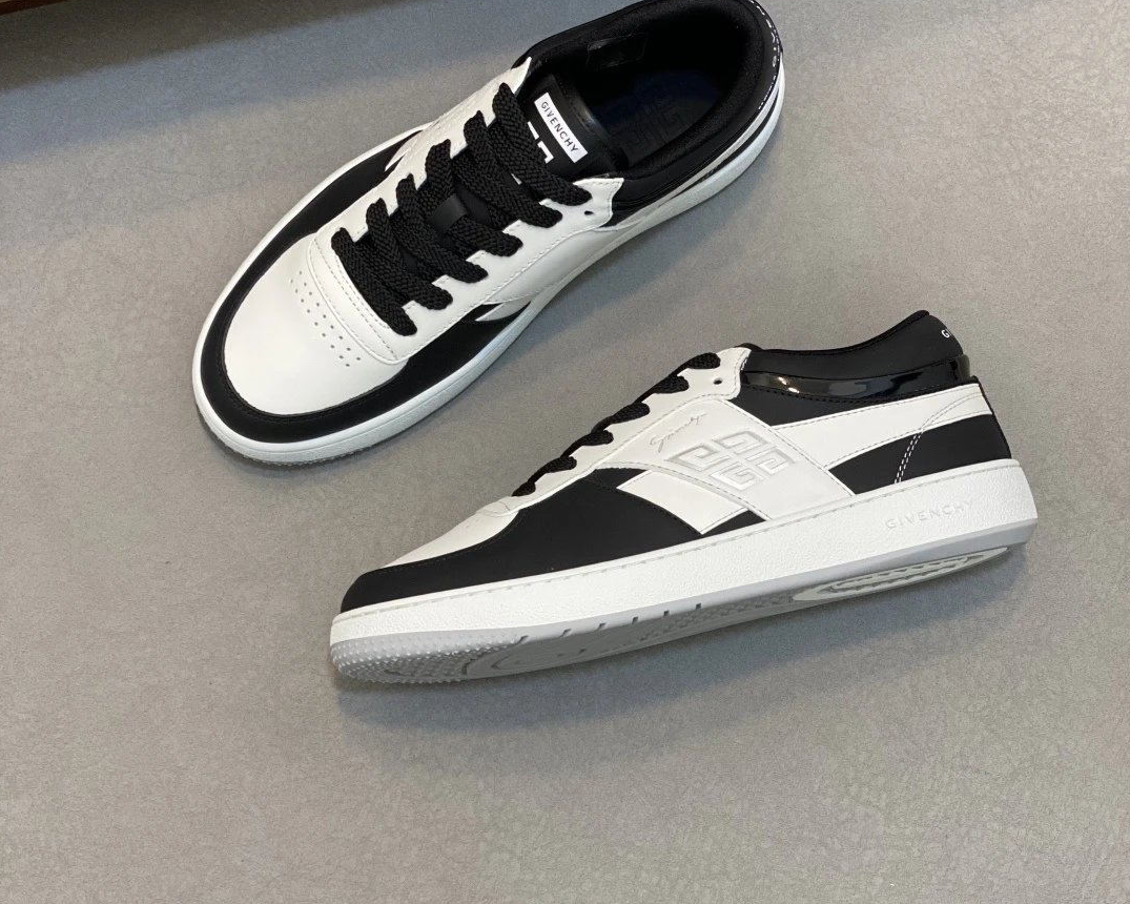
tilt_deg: -78.4
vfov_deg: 22.5
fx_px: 2274
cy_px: 375
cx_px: 564
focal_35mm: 68
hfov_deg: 27.9
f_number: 2
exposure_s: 1/100
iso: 125
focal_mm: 6
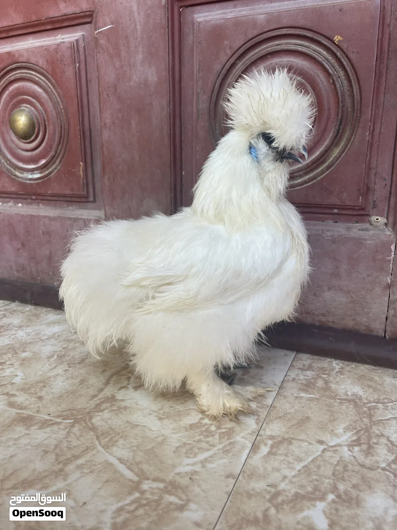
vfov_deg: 69.4
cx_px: 198
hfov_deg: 54.9
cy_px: 265
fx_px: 382
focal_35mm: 25
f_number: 1.6
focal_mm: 5.1
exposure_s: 1/121
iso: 40
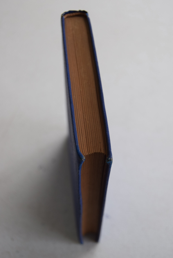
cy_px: 129
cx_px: 86
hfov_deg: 23.8
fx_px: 410
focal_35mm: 57
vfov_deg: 35.0
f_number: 5.6
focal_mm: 38
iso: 400
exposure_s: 1/125
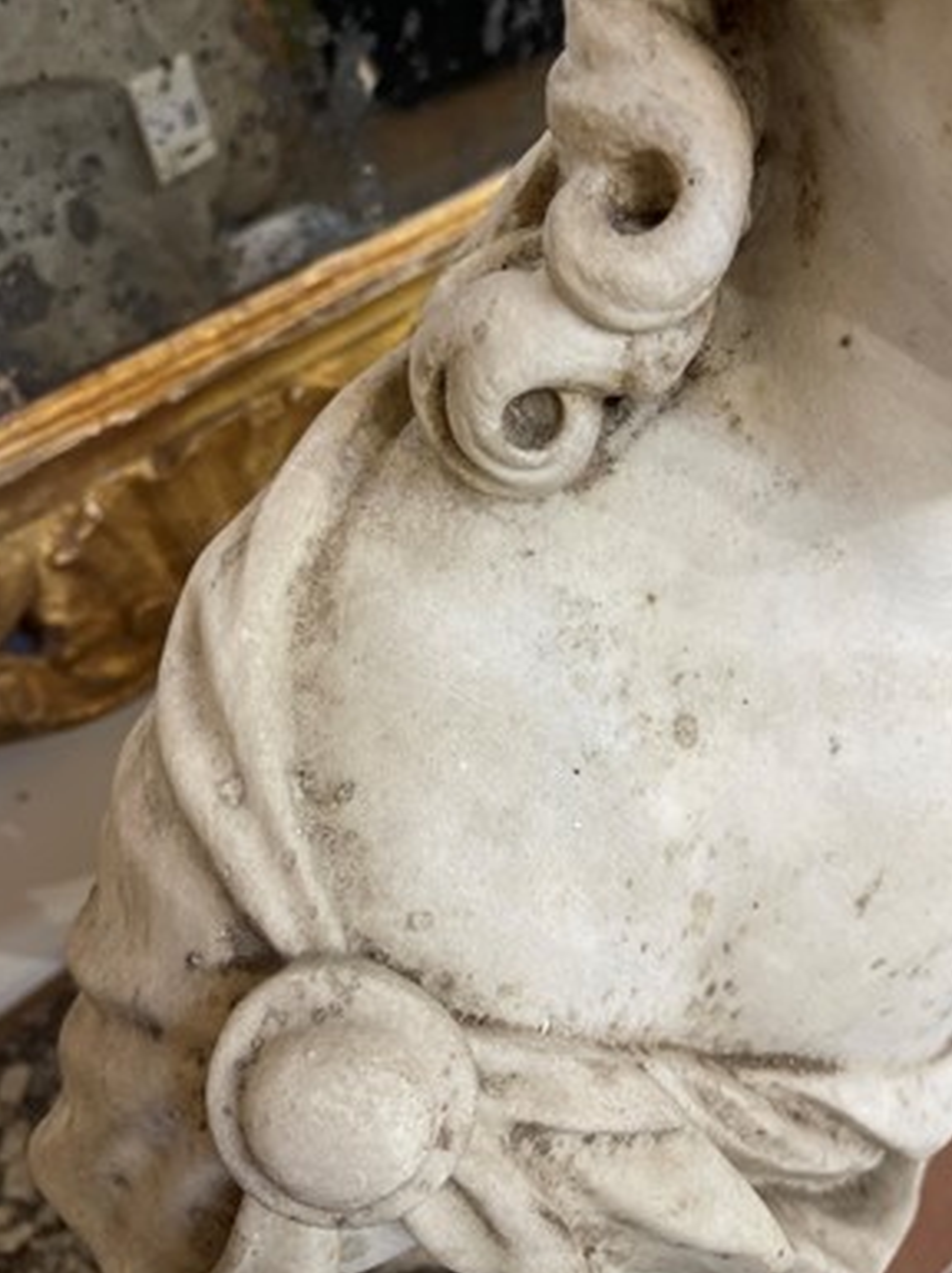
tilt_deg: -46.1
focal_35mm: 26
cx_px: 469
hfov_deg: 53.0
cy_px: 651
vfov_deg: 67.3
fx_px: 955
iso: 125
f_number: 1.6
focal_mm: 5.1
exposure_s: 1/100
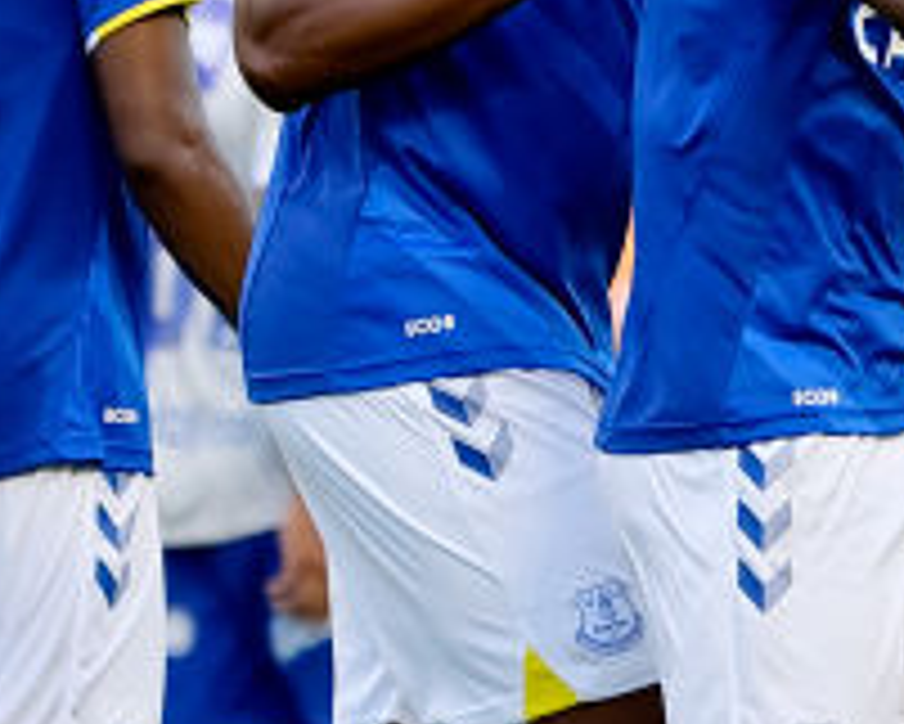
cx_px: 756
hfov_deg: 2.0
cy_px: 304
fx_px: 25617
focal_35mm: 957
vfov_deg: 1.6
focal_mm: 200
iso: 640
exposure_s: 1/1600
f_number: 3.2
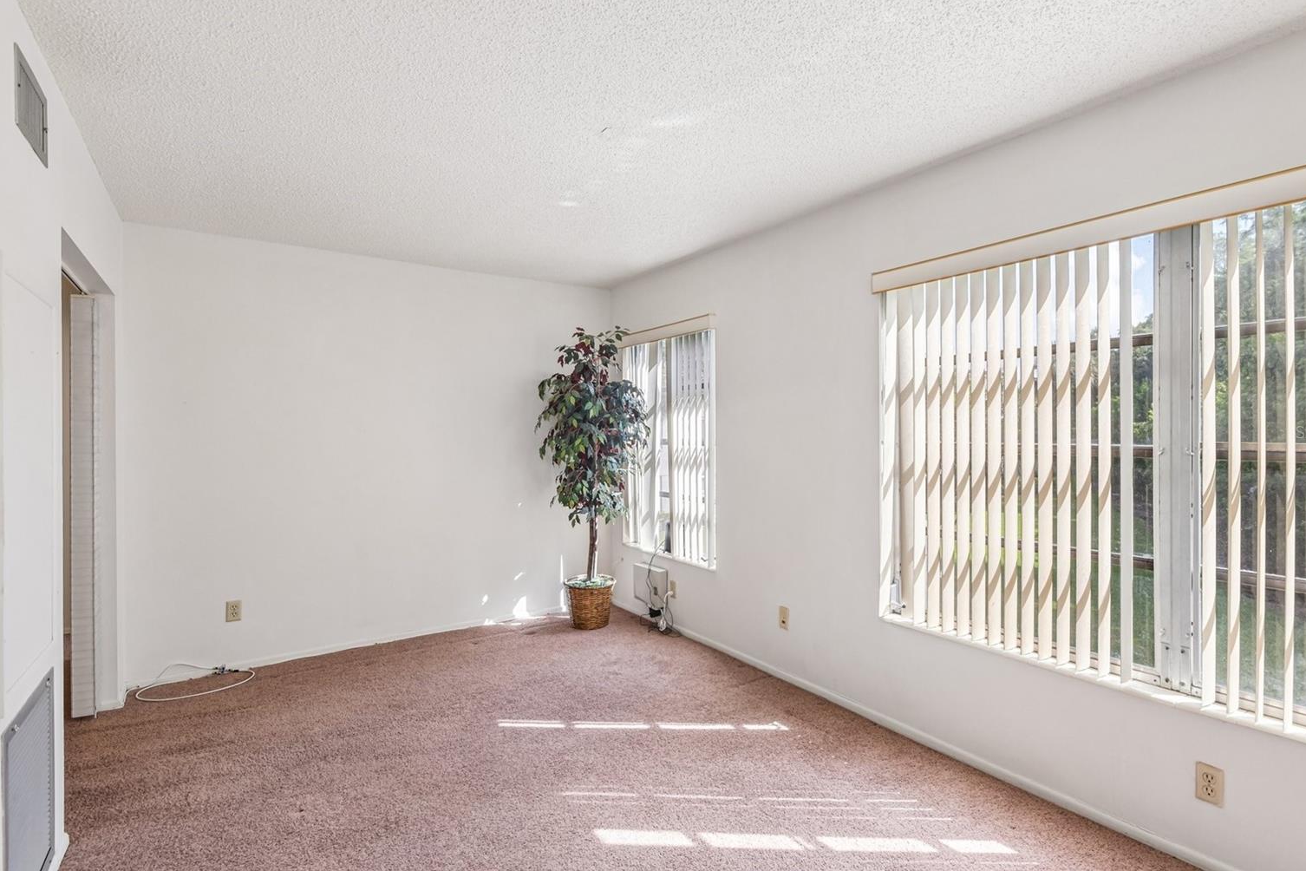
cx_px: 679
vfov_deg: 70.4
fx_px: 617
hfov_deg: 93.2
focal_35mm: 17
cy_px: 432
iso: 400
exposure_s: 1/250
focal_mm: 16
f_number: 8
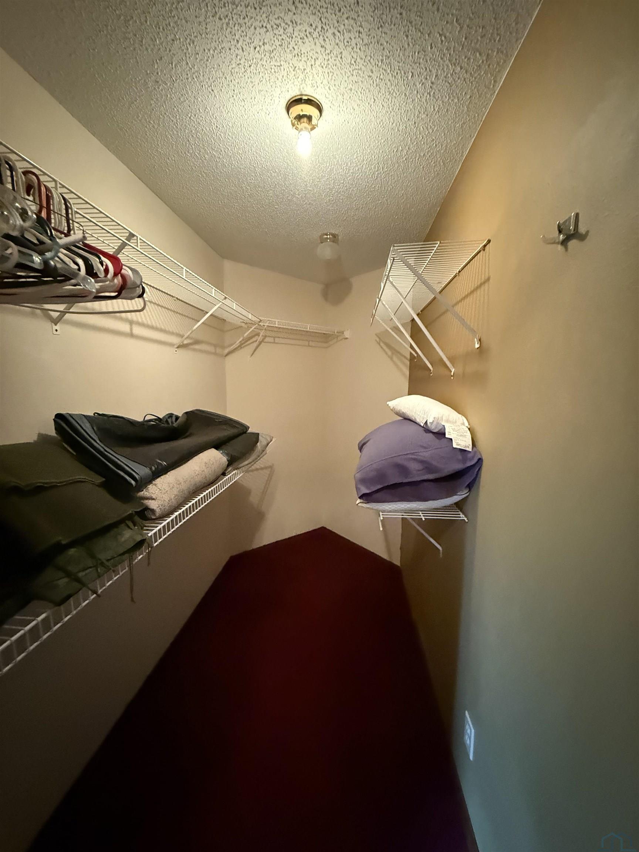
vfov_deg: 102.1
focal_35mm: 14
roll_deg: -0.7
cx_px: 320
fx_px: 345
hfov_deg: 85.7
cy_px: 426
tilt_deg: -6.5
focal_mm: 2.22
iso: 1250
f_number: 2.2
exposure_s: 1/30
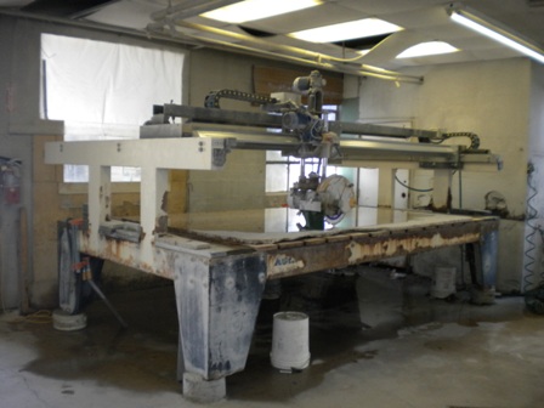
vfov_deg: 40.7
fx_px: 550
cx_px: 272
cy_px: 204
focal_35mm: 35
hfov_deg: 52.6
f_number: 3.1
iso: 287
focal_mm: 6.3
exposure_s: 1/63
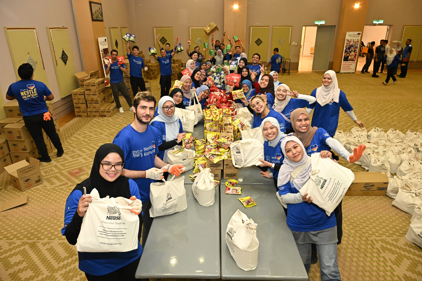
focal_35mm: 24
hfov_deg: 73.7
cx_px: 211
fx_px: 281
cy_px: 140
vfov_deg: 53.1
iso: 3200
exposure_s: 1/100
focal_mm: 24
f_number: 5.6
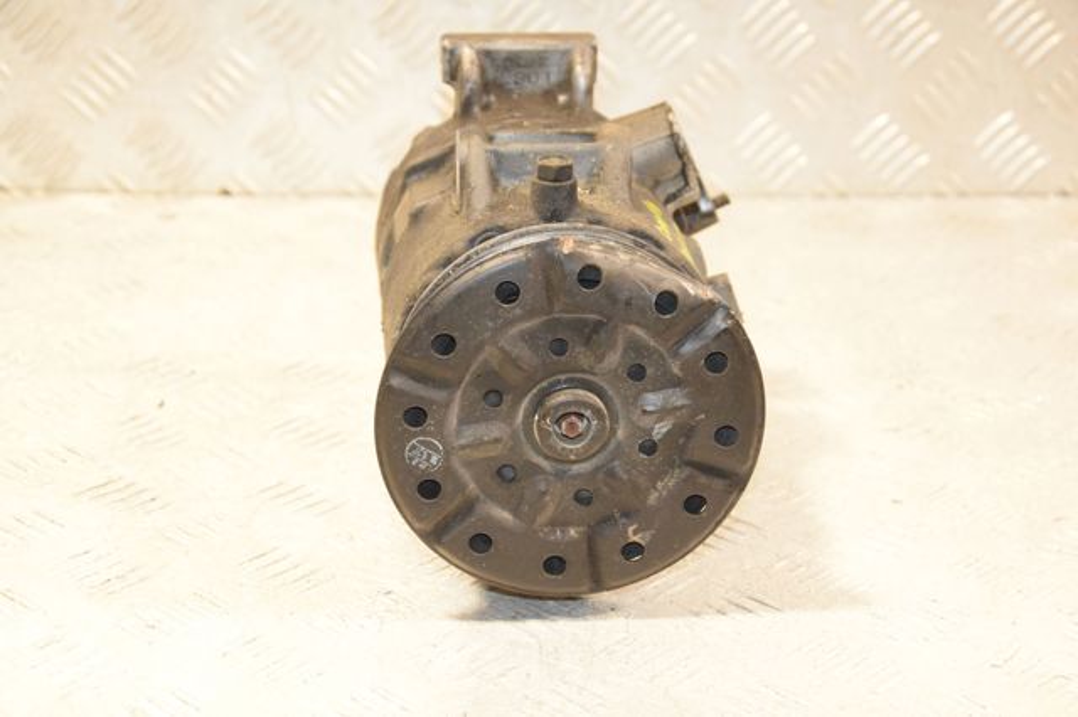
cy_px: 358
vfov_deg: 17.5
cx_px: 539
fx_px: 2334
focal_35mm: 78
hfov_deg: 26.0
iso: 1600
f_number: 5.6
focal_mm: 52
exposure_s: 1/160
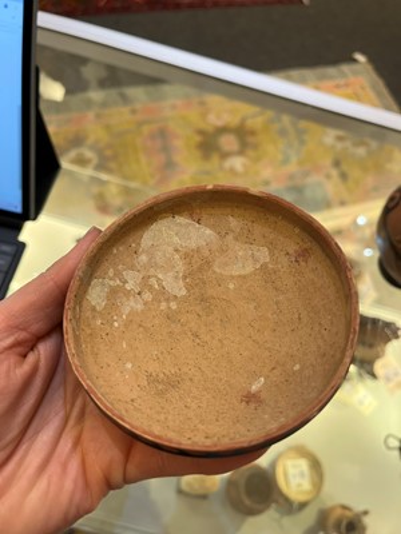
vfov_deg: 67.3
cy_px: 267
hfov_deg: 53.1
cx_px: 200
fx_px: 402
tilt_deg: -62.0
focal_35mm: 26
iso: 125
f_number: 1.6
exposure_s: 1/100
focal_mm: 5.1
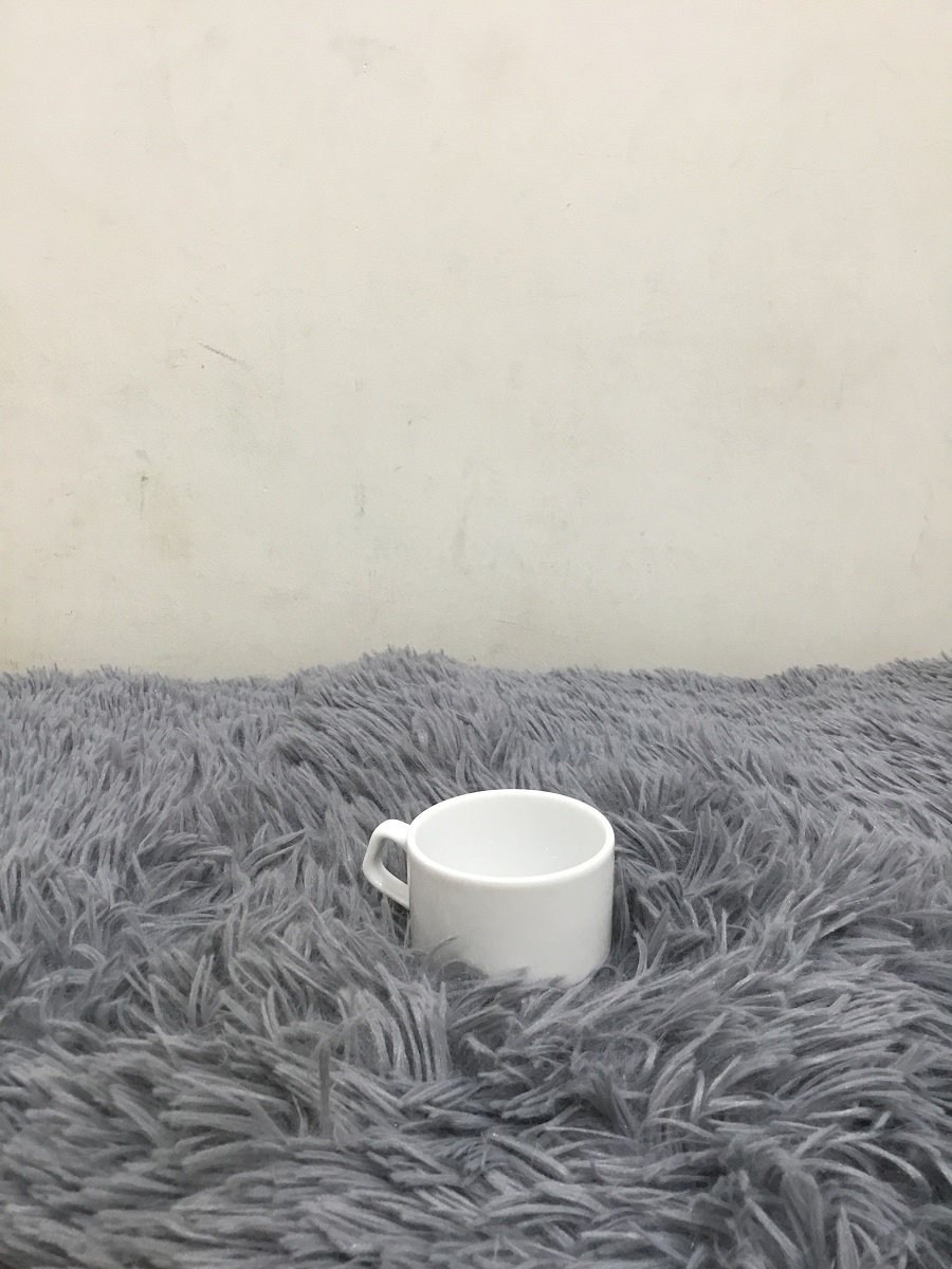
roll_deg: +2.2
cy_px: 634
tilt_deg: -16.1
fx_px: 1137
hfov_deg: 45.4
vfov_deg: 58.4
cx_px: 476
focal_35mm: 31
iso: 100
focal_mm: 3.3
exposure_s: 1/33
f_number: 2.4
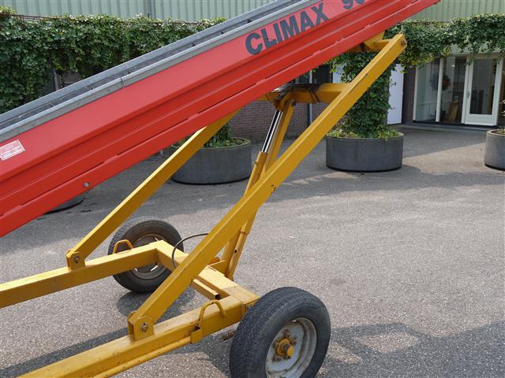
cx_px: 252
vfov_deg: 44.2
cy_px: 189
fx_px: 467
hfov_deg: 56.8
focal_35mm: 32
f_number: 6.3
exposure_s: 1/250
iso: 100
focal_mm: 16
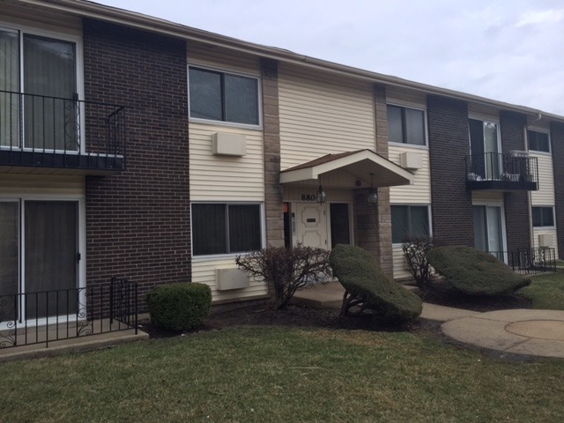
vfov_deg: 48.2
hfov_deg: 61.7
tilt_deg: +4.9
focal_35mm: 29
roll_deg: +1.0
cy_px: 212
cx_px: 282
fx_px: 472
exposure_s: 1/260
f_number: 2.2
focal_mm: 4.15
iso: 32
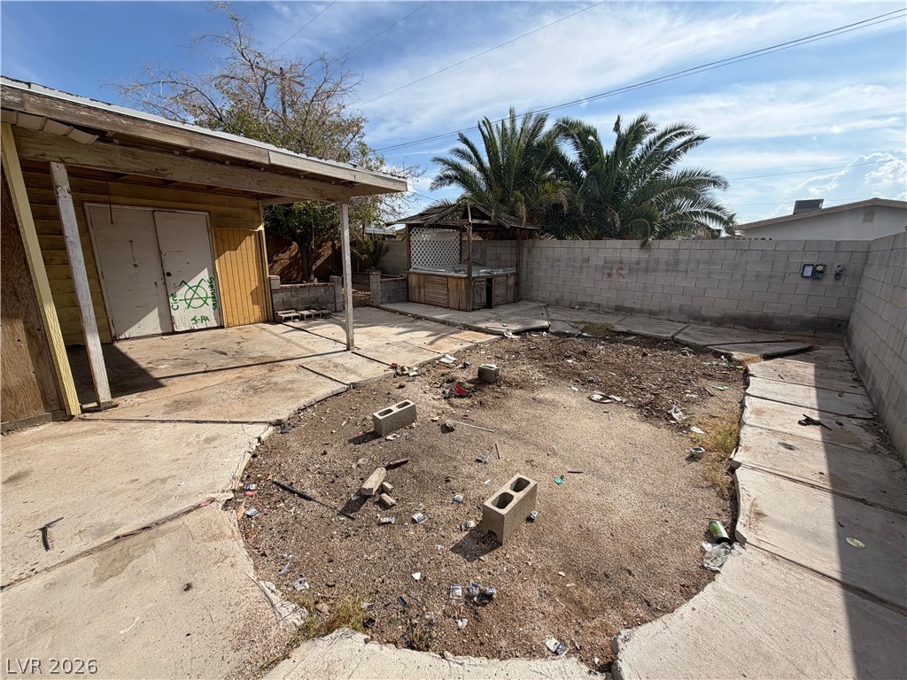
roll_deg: -1.5
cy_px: 340
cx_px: 454
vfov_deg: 85.7
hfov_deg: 102.1
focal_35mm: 14
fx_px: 367
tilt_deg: -13.9
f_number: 2.2
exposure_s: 1/1105
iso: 20
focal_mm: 2.22
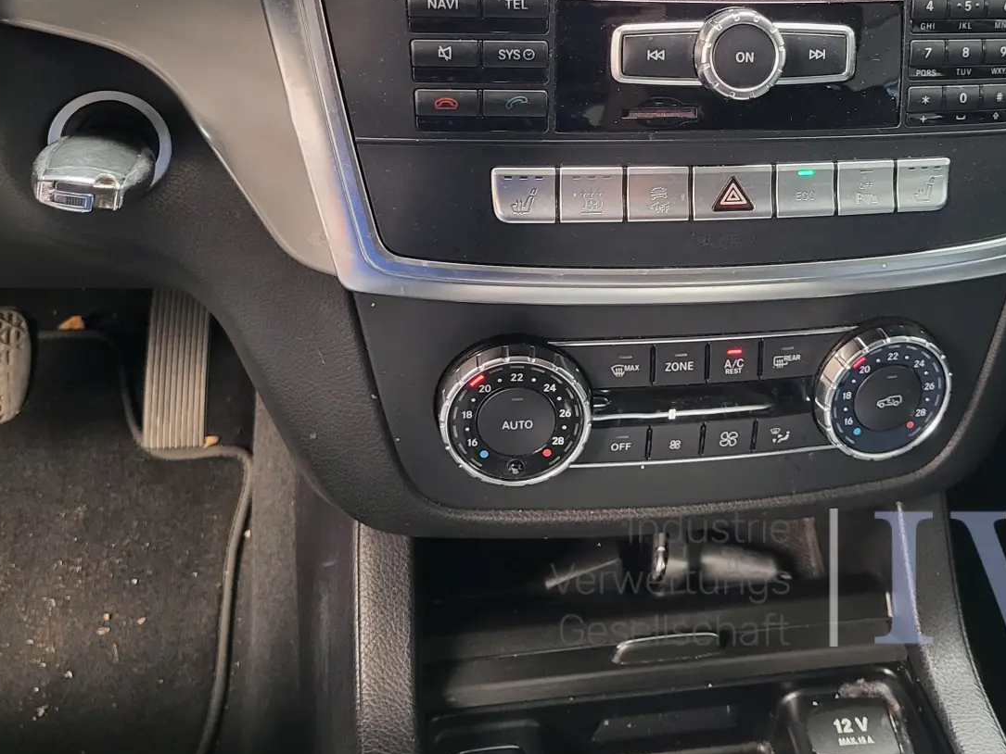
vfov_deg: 30.5
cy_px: 113
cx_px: 682
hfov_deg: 40.6
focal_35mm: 46
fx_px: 1337
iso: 320
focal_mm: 5.4
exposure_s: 1/50
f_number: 1.8
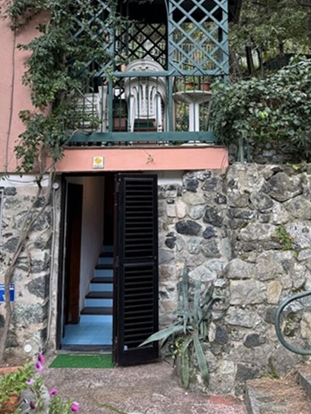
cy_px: 115
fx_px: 479
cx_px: 167
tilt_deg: +10.2
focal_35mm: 40
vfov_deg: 45.5
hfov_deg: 35.9
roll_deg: -0.2
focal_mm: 6.76
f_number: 1.78
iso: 64
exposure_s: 1/154
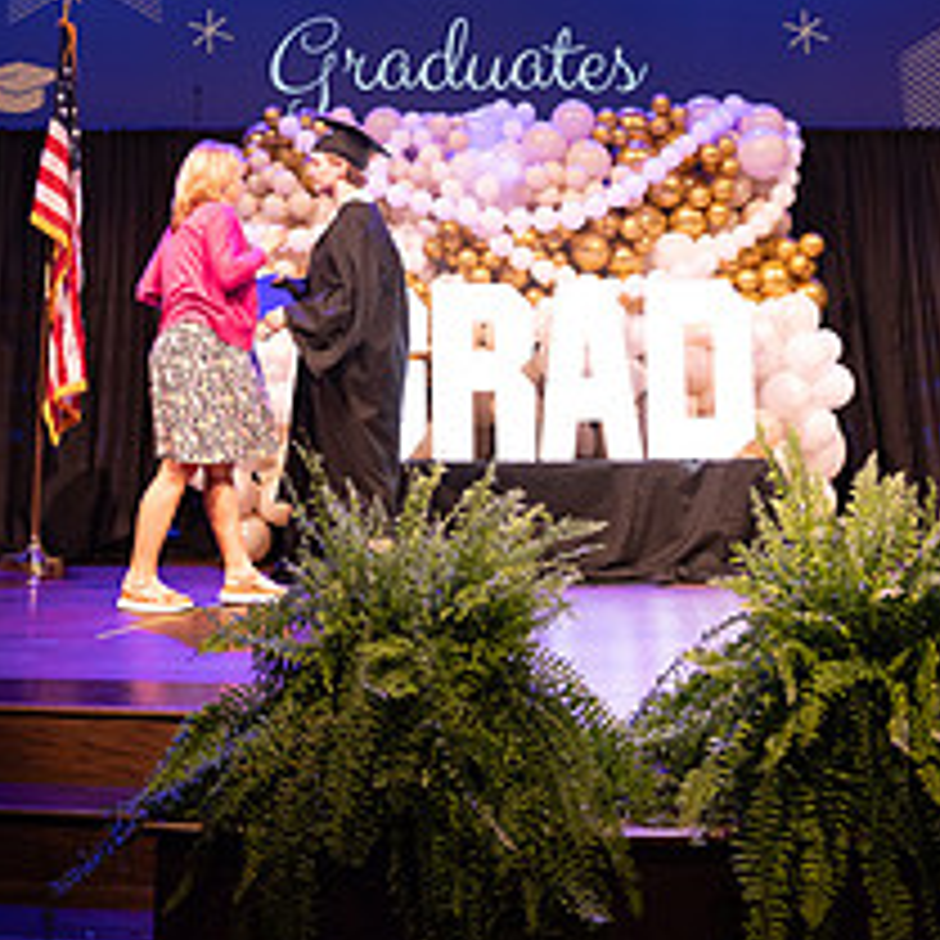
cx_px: 373
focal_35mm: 44
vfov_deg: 36.9
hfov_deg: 38.2
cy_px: 175
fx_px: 1352
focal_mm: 24
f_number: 4
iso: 2000
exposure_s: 1/200
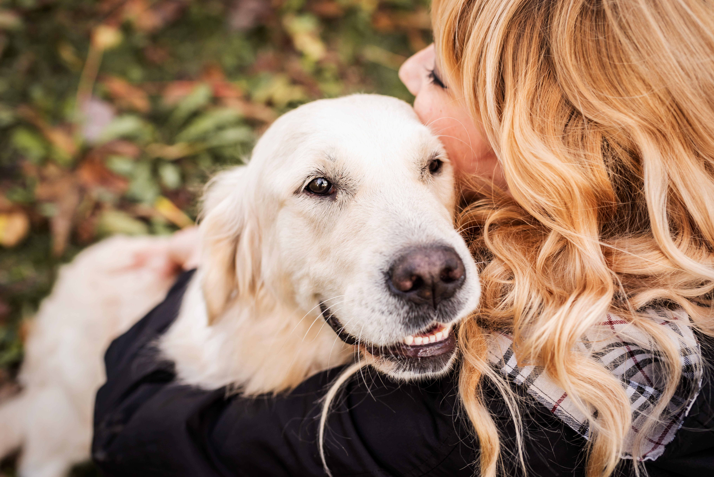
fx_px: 992
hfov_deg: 39.6
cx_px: 357
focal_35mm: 50
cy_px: 238
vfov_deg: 27.0
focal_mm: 50
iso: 500
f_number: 1.4
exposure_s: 1/400
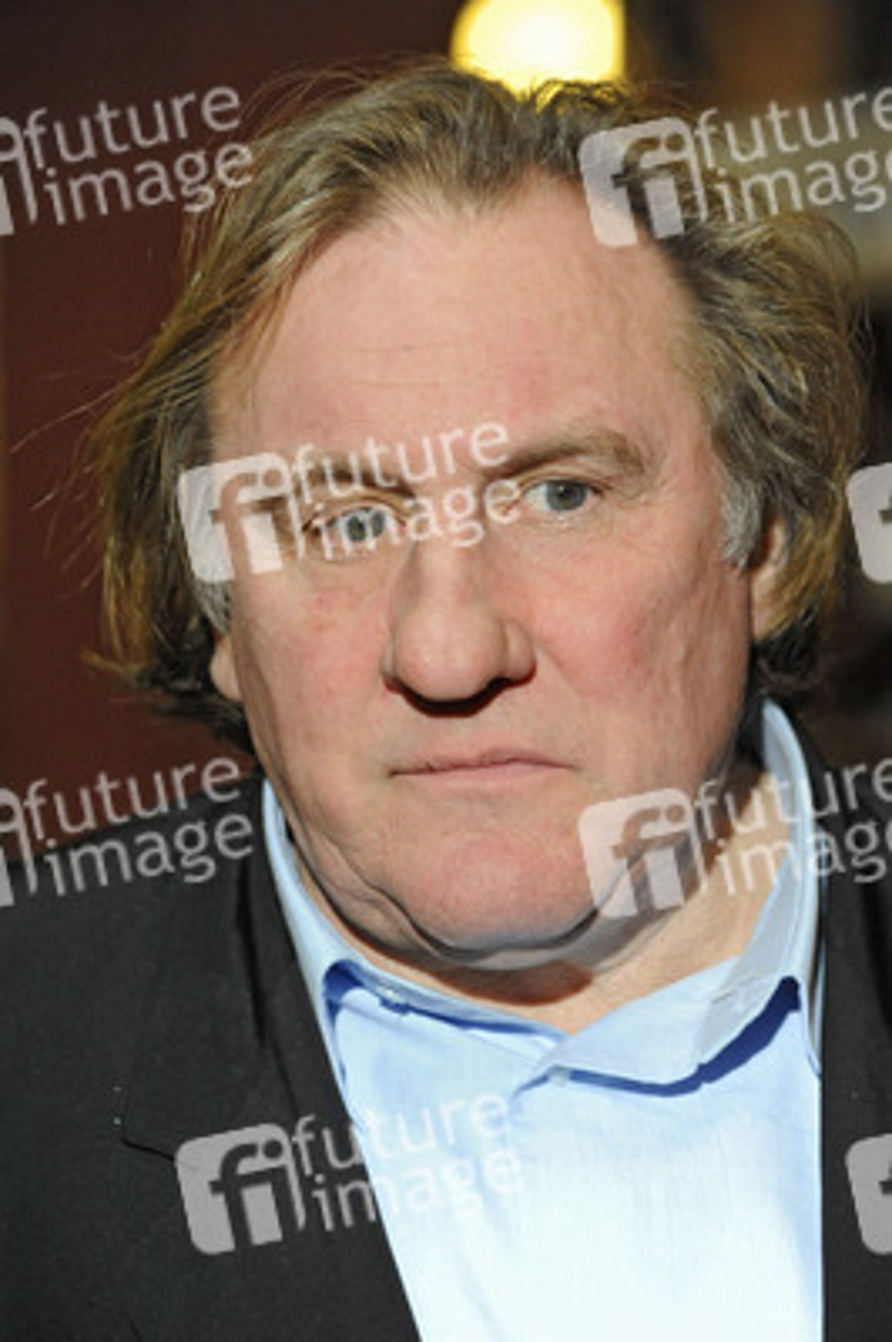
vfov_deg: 15.8
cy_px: 671
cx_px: 446
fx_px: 4840
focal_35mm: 130
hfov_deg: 10.5
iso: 4000
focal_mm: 130
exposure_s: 1/160
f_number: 6.3
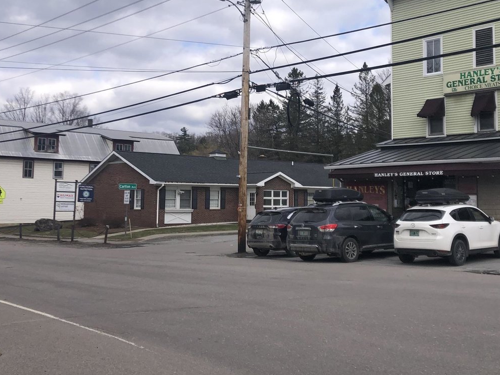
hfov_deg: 41.9
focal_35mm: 45
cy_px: 148
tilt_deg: +3.1
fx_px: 650
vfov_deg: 32.1
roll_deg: -0.6
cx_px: 299
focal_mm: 4
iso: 20
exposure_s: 1/2114
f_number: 1.8
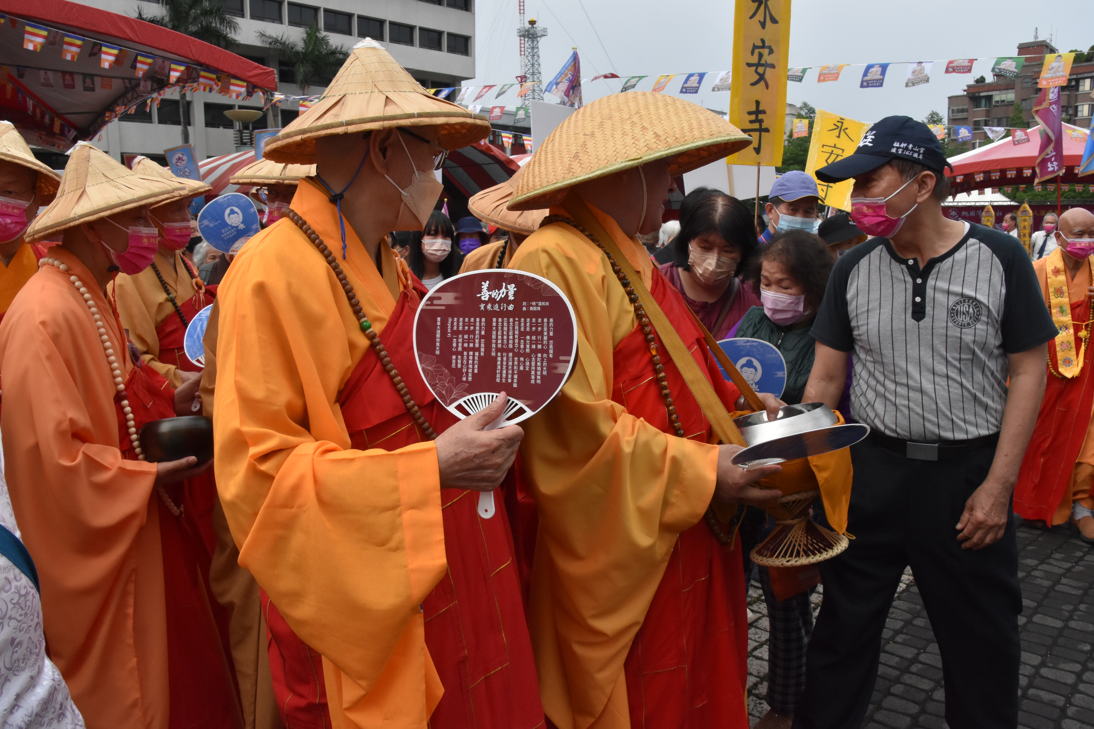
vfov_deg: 47.9
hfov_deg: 67.4
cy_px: 364
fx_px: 820
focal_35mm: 27
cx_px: 547
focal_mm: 18
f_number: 13
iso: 1600
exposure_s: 1/640
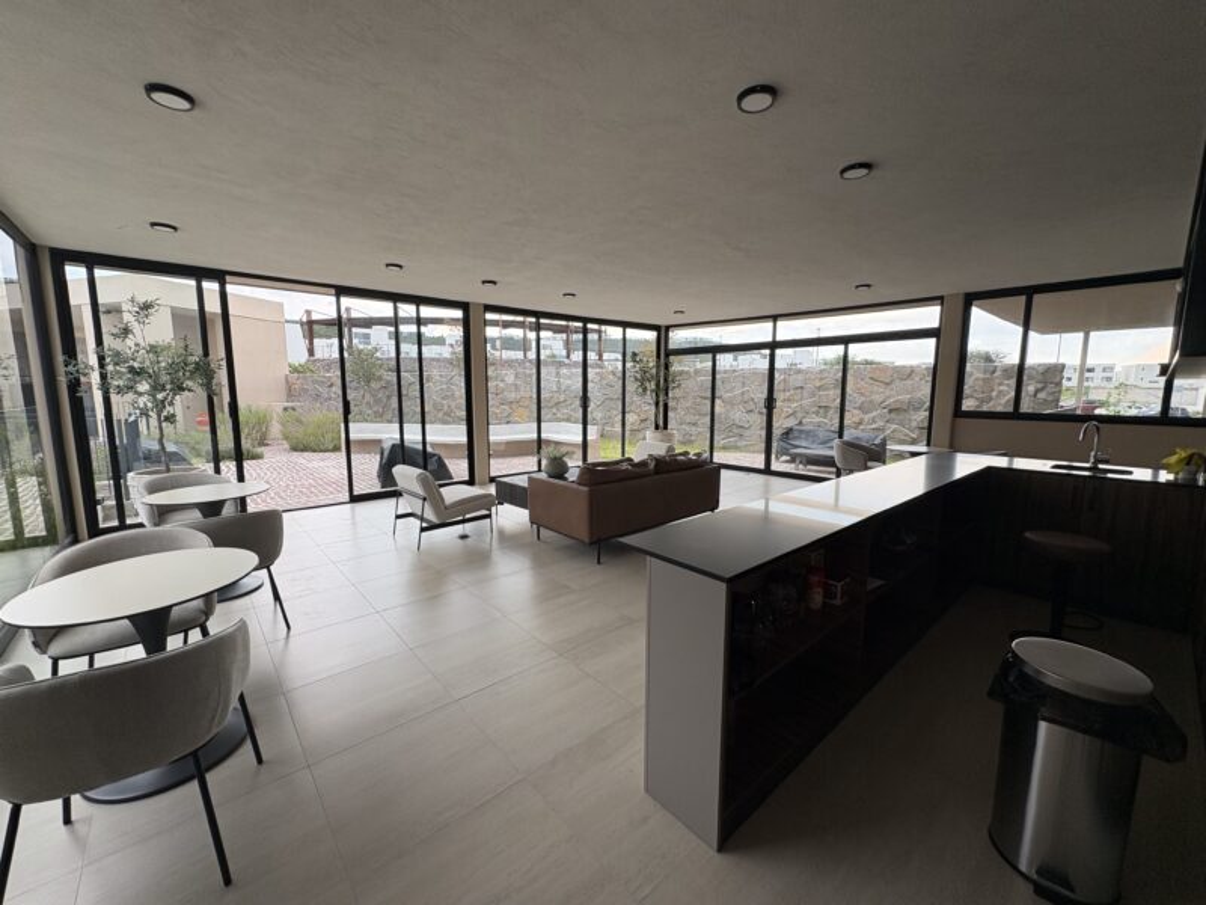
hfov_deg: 102.1
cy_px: 452
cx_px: 603
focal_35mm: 14
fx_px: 488
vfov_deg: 85.7
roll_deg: +0.2
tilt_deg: -5.8
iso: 64
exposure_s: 1/140
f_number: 2.2
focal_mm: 2.22
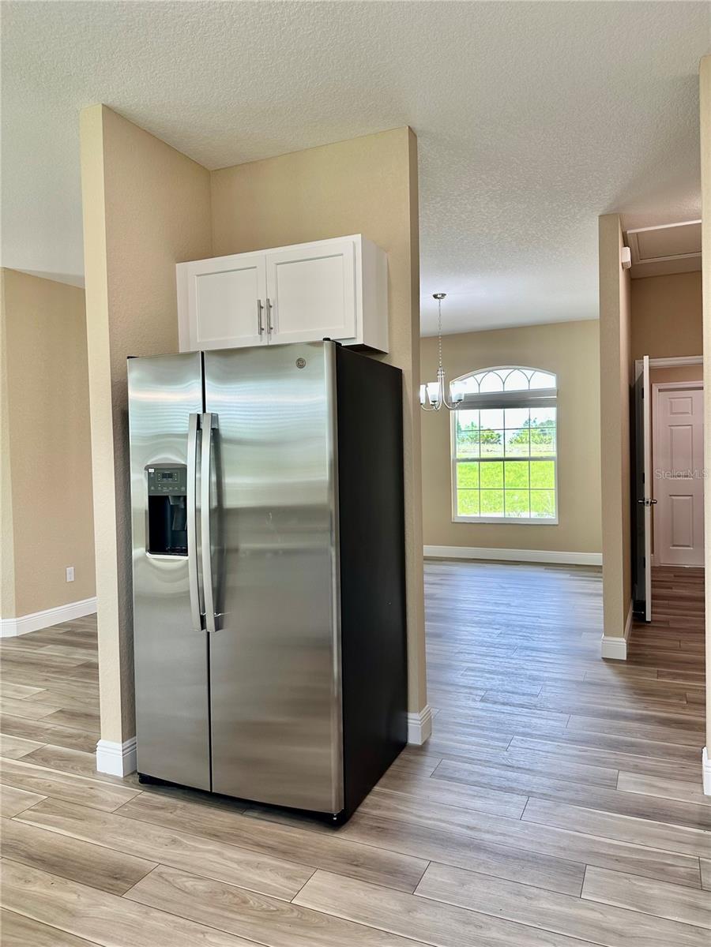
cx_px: 356
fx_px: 657
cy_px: 474
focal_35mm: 24
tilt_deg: -1.5
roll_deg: +0.8
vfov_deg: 71.6
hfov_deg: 56.8
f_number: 1.78
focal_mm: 6.86
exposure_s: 1/120
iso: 100
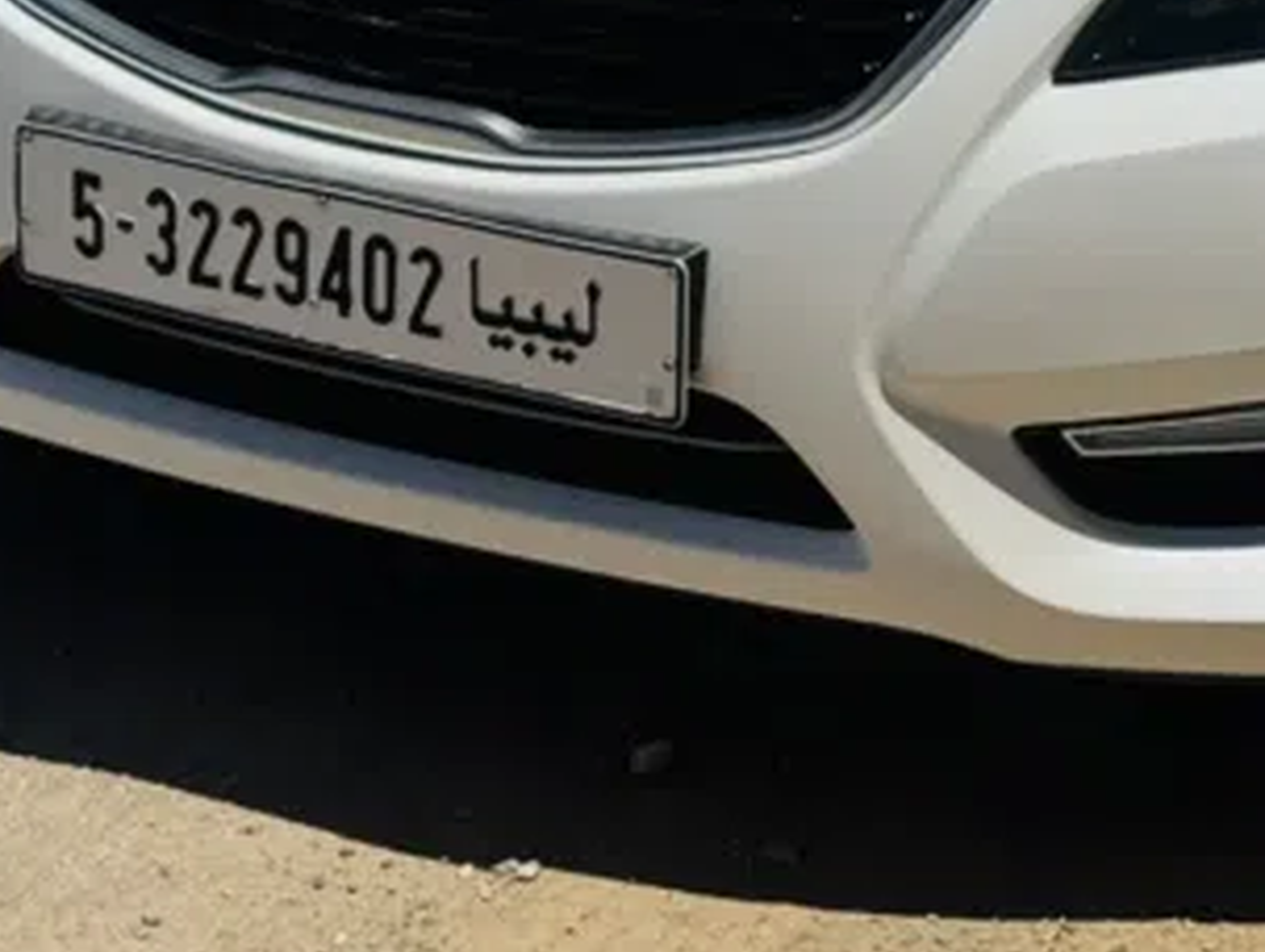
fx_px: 5927
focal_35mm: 162
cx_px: 1307
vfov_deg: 8.9
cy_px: -597
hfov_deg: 12.0
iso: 50
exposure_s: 1/15385
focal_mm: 6.76
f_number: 1.78
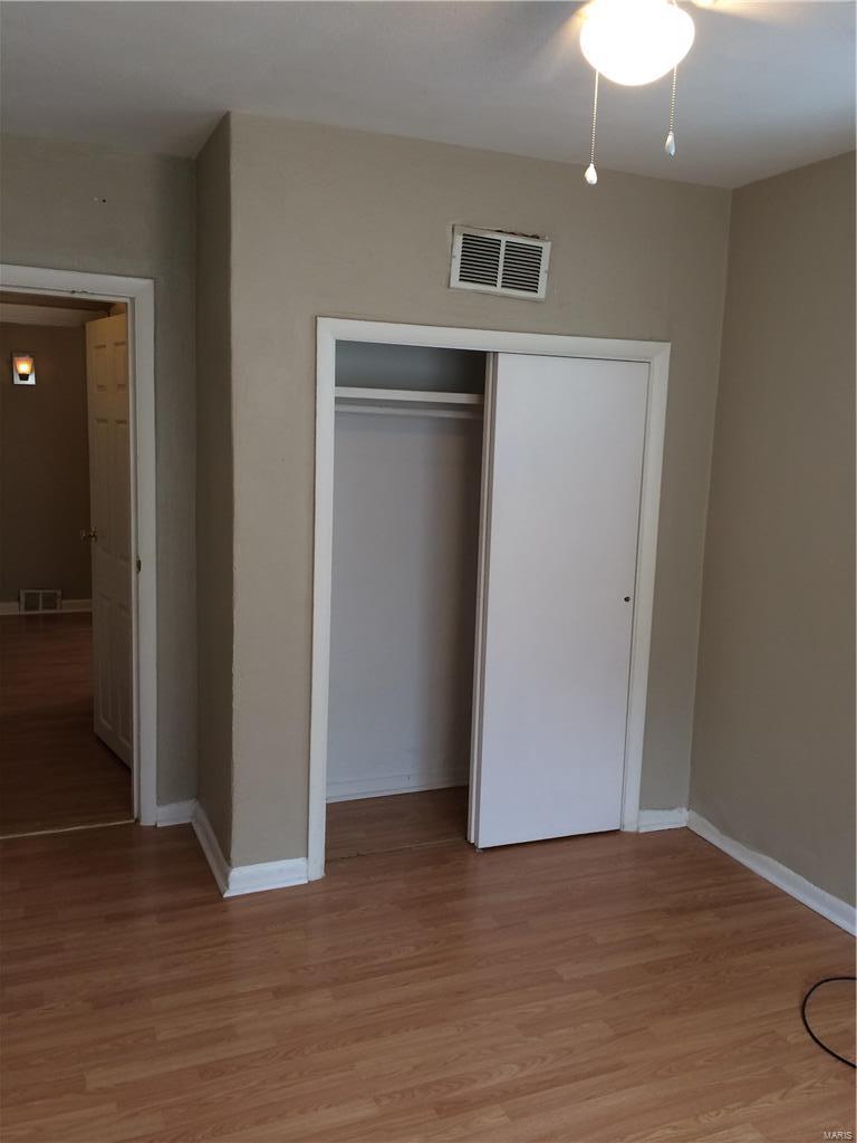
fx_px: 990
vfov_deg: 60.0
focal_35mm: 30
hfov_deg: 46.8
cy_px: 572
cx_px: 428
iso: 80
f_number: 2.2
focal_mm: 4.12
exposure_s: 1/30
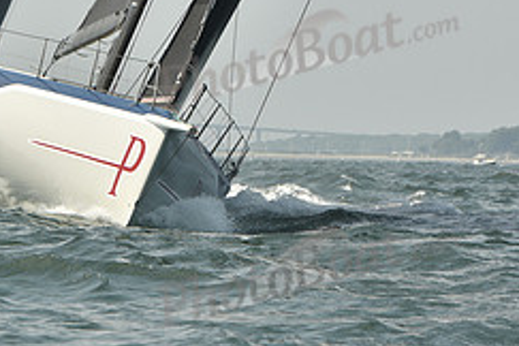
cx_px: 49
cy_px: -27
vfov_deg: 3.2
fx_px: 6184
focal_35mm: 429
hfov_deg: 4.8
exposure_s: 1/800
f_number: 10
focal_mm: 180
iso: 250
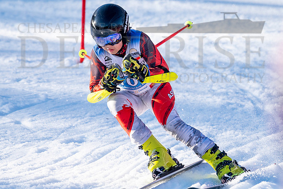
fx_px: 5821
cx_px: 187
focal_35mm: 740
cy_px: 64
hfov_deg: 2.8
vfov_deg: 1.9
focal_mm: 560
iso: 1250
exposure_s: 1/2000
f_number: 8
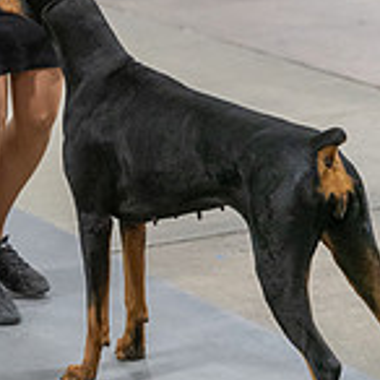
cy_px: -13
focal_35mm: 183
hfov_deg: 9.5
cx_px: 91
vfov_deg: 9.5
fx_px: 2273
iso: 6400
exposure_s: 1/320
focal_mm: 70
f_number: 2.8
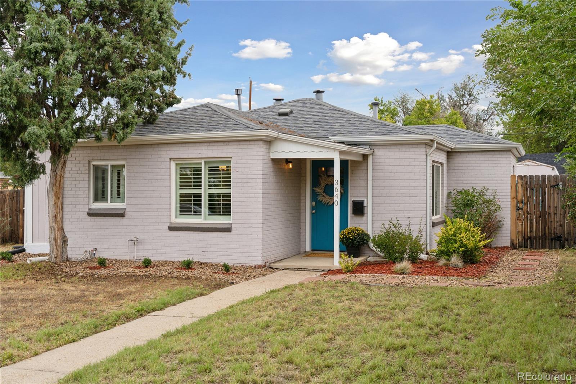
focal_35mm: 41
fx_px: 656
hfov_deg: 47.4
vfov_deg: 32.6
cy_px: 192
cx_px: 288
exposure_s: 1/500
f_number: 8
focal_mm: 41
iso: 400
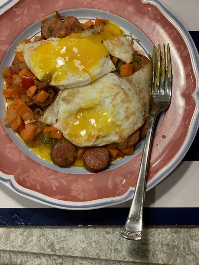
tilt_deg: -78.1
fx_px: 399
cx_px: 100
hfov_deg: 28.0
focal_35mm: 52
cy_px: 132
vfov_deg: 36.8
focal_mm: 6
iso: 125
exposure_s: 1/60
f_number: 2.4
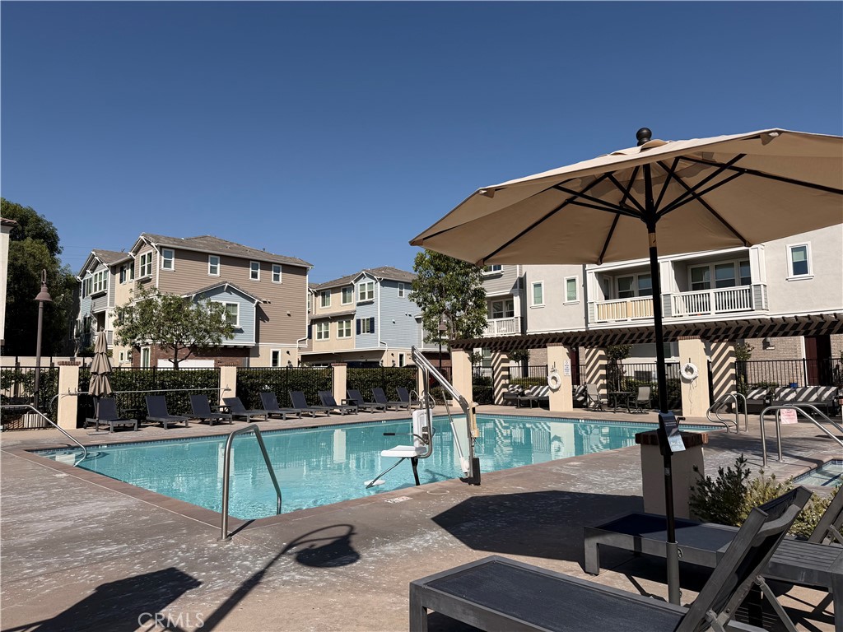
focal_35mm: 24
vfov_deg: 56.8
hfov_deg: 71.6
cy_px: 316
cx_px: 422
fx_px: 584
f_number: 1.78
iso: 80
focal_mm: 6.76
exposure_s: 1/7353
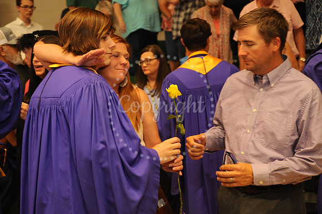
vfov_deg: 18.2
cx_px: 161
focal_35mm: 75
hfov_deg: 27.0
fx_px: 670
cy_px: 107
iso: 1250
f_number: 5.6
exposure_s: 1/60
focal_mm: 75
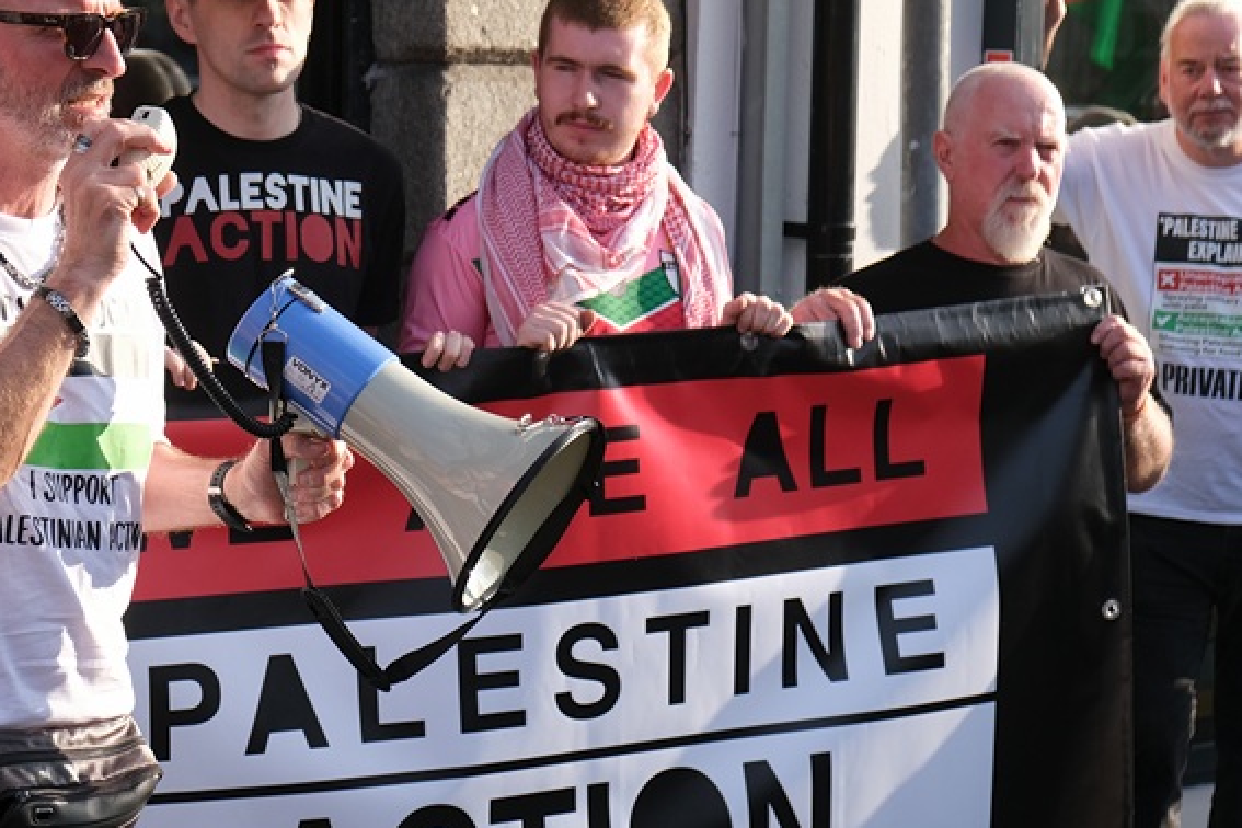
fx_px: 3450
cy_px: 390
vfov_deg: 13.7
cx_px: 309
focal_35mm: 100
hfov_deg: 20.3
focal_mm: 40.7
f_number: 4.5
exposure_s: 1/1000
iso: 400
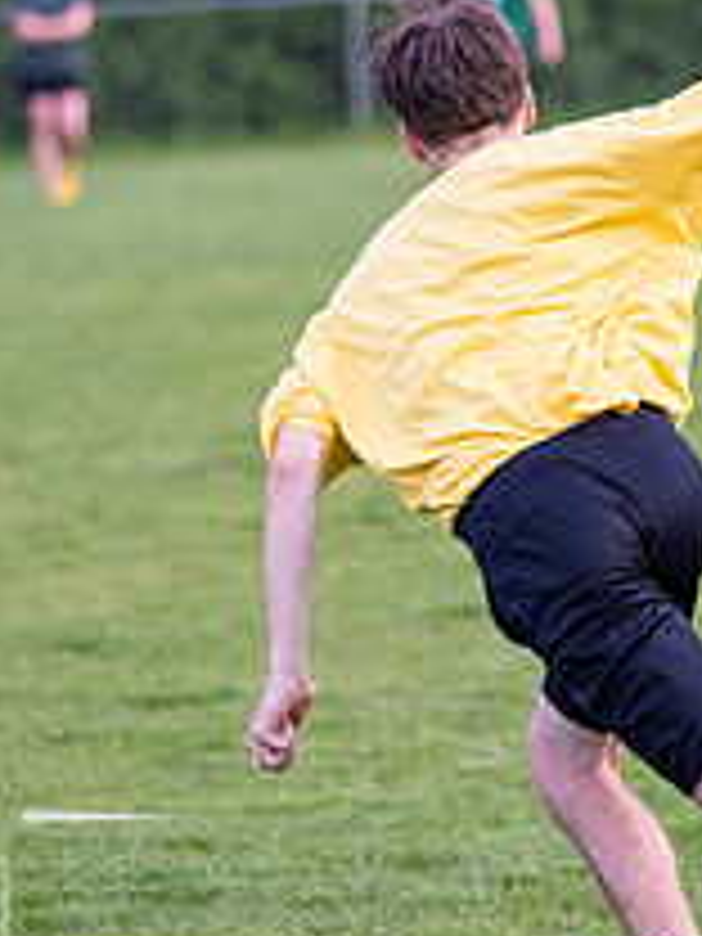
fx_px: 13466
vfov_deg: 4.0
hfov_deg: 3.0
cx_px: 533
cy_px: 284
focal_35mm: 498
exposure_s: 1/1000
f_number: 2.8
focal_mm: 115
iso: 1000
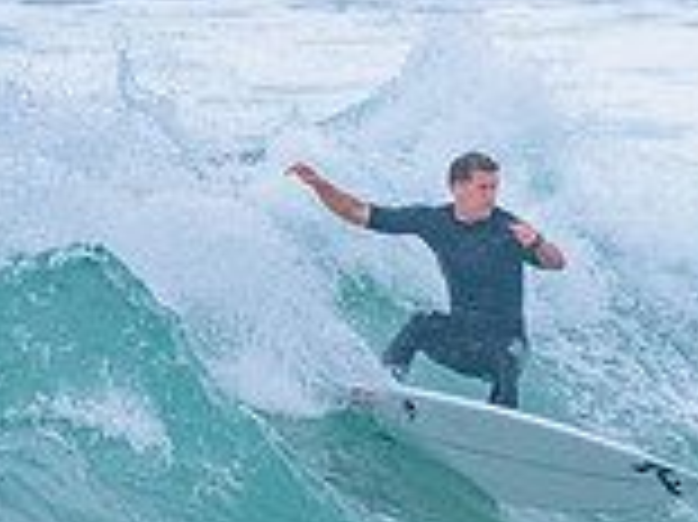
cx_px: 410
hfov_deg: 0.9
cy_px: 383
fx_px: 44286
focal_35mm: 2198
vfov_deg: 0.7
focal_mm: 500
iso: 2000
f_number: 5.6
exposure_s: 1/2000
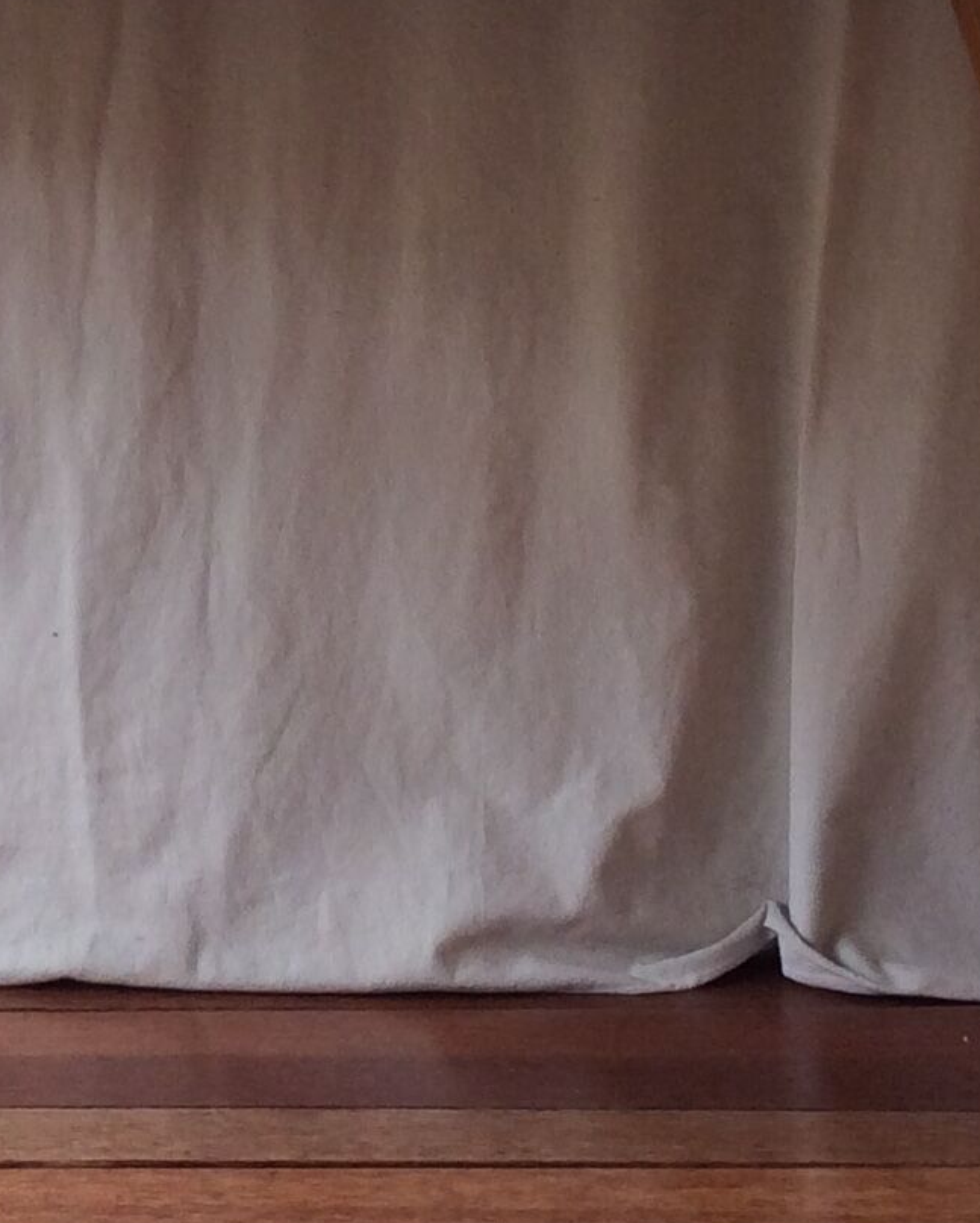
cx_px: 251
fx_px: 3623
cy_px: 117
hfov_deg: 15.3
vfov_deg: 18.8
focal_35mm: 100
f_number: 2.4
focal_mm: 3.3
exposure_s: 1/100
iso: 40
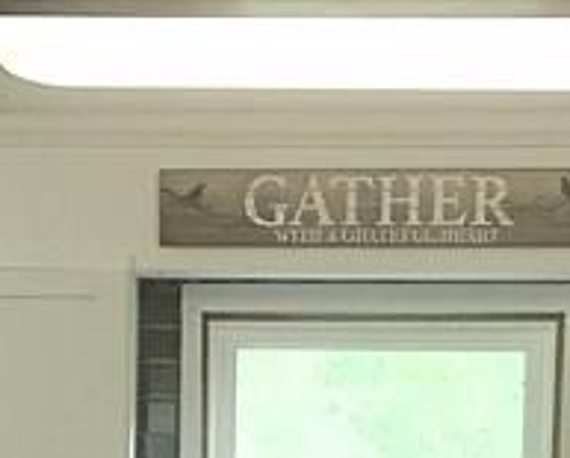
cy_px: 854
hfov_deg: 12.8
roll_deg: +0.0
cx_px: 159
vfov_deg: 9.7
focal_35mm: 150
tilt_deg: -6.0
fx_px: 2534
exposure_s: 1/30
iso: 40
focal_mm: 4.15
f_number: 2.2
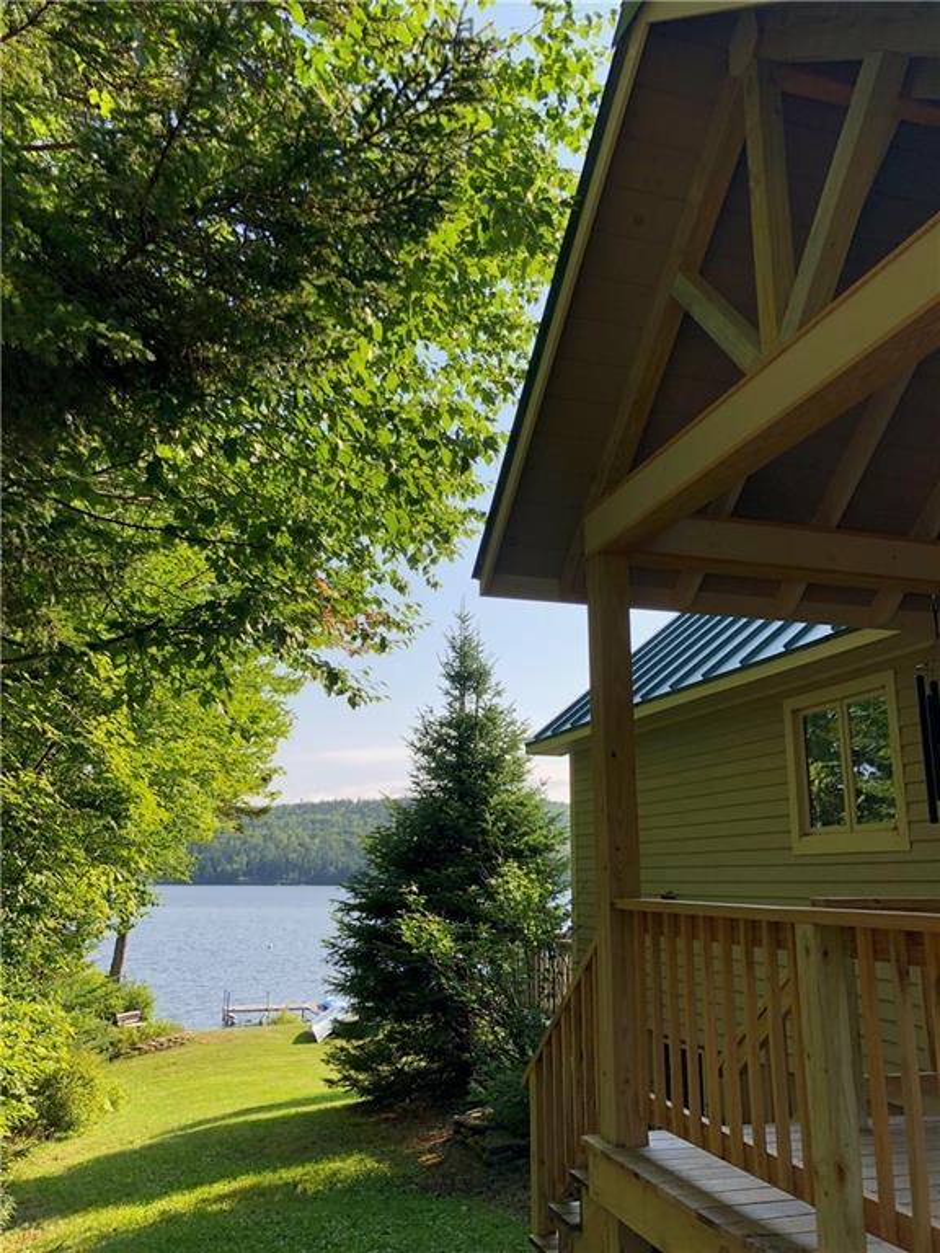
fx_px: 1014
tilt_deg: +14.0
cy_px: 626
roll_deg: -0.5
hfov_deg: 49.7
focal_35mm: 28
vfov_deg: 63.4
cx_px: 470
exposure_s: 1/631
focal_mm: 3.99
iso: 20
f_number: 1.8
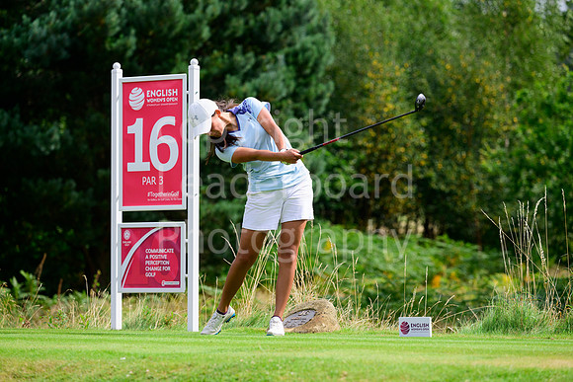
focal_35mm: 230
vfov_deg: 6.0
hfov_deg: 8.9
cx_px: 286
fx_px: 3662
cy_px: 191
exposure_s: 1/2000
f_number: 6.3
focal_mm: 230
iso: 800
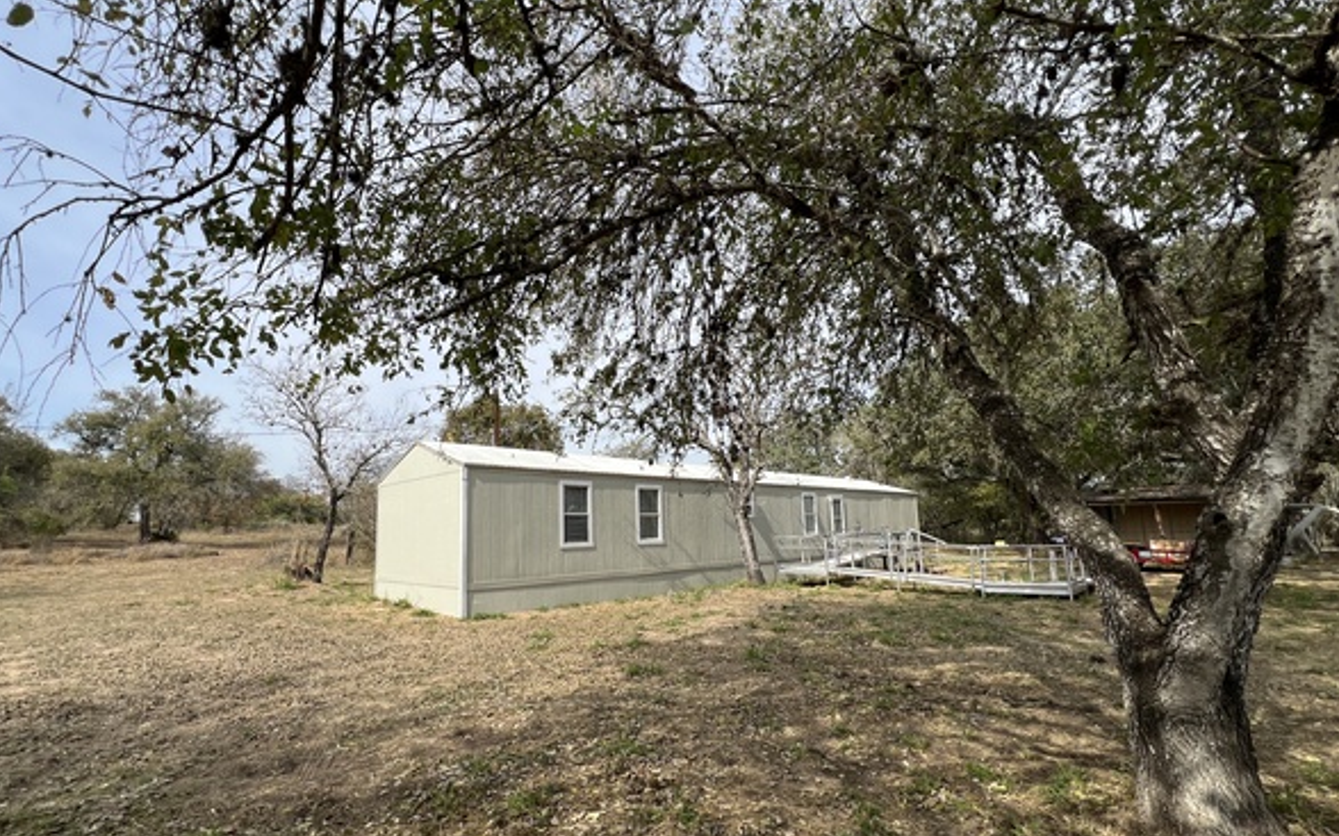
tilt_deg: +7.5
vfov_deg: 74.6
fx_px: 547
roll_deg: +1.0
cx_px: 638
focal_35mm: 15
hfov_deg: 101.4
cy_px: 449
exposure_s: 1/1623
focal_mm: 1.57
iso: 32
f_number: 1.8
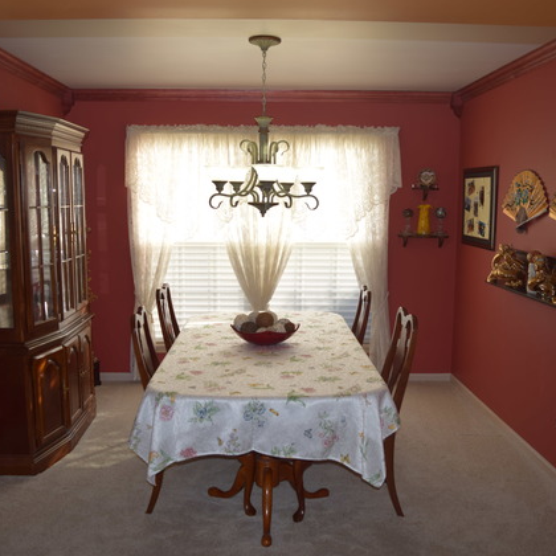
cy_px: 277
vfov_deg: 47.2
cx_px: 261
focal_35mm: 35
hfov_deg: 47.2
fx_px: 636
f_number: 3.5
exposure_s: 1/60
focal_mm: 18
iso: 110
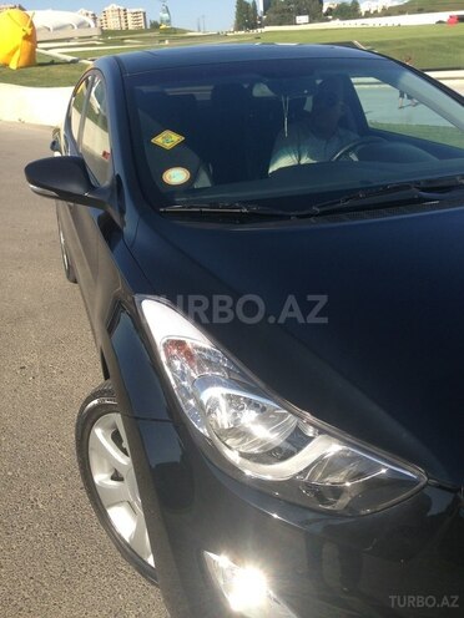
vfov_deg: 55.4
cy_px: 309
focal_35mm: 33
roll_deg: +2.1
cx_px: 232
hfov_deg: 42.9
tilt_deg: -17.6
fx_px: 590
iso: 50
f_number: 2.4
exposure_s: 1/985
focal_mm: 4.12
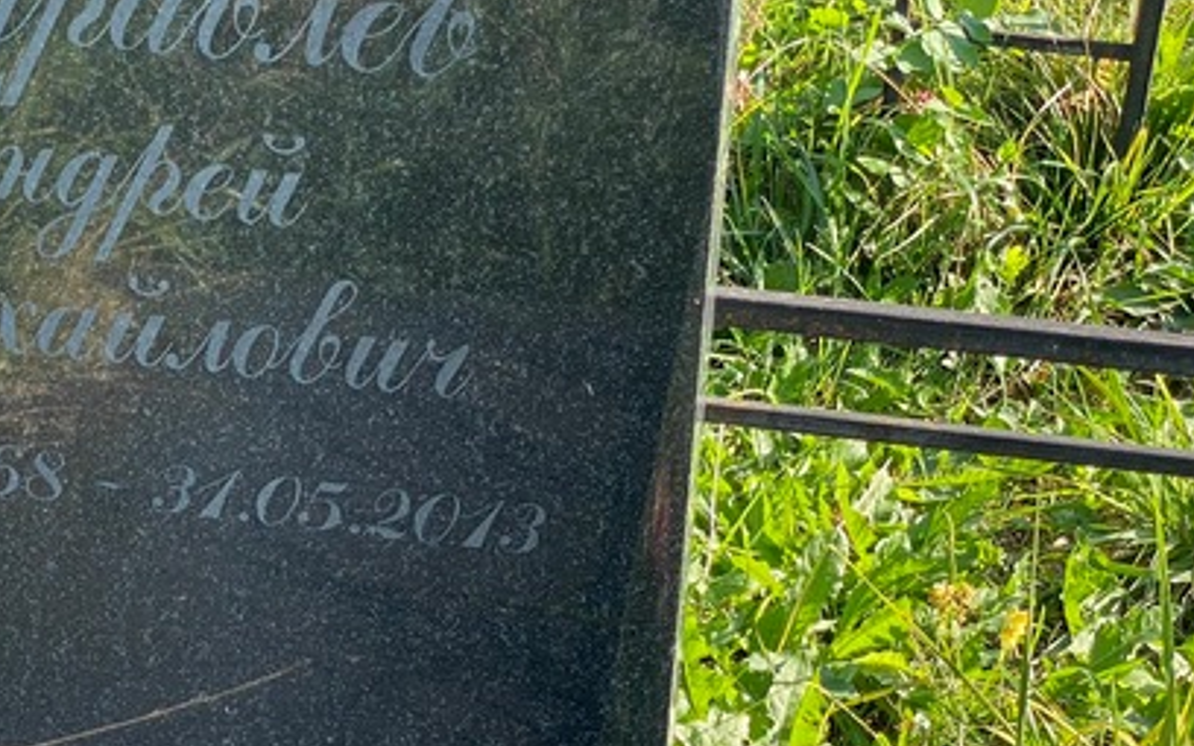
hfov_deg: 18.9
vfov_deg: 12.1
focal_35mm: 108
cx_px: 94
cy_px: 524
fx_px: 3514
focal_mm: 6
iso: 20
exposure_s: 1/305
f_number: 2
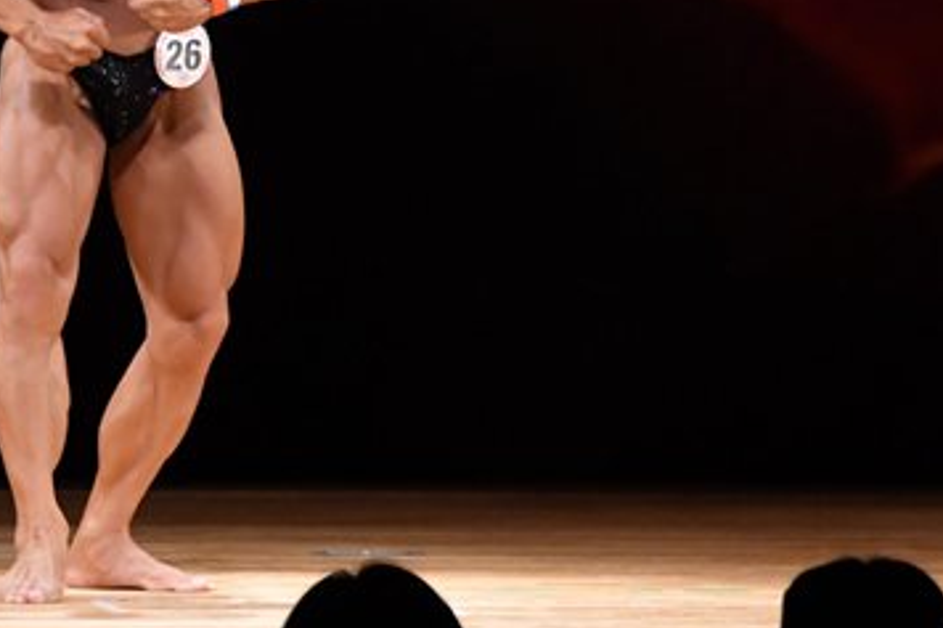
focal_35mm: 522
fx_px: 13667
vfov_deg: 2.6
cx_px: 205
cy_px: 156
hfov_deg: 4.0
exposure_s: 1/400
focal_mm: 160
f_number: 5.6
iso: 4000
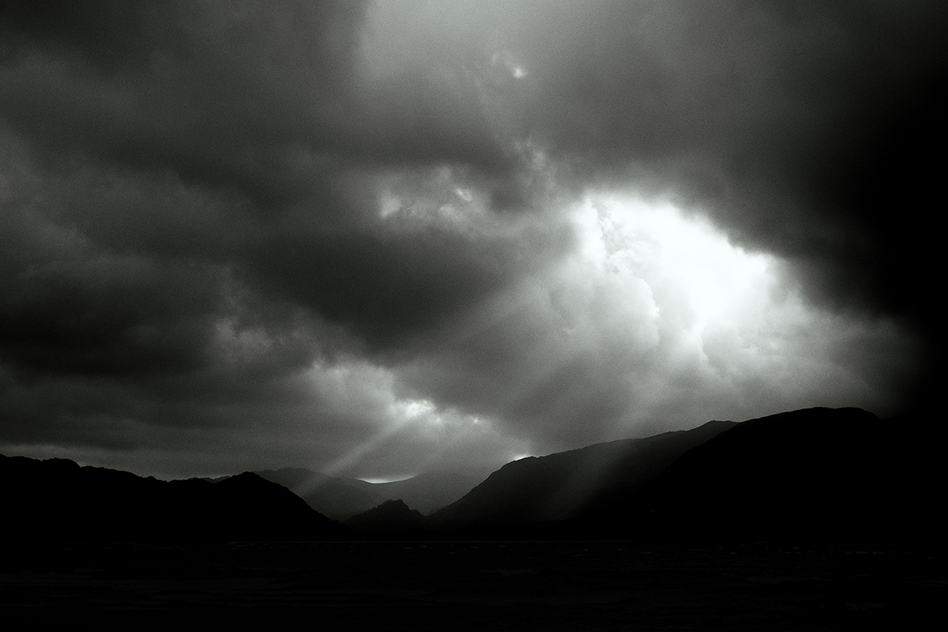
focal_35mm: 42
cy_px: 316
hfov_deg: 46.4
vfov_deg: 31.9
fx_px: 1106
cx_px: 474
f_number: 5.6
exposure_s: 1/2000
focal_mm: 42
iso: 400
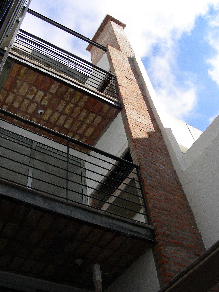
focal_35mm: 38
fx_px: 321
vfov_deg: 49.0
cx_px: 110
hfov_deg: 37.7
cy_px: 146
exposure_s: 1/394
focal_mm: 6.3
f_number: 4
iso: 50
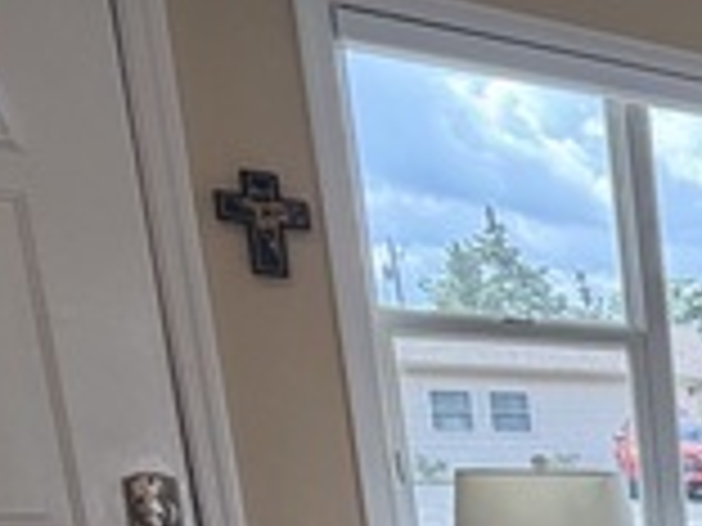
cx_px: 1366
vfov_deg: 21.9
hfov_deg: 19.7
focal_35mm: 60
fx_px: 1217
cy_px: 688
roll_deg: -1.1
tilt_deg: -10.5
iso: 125
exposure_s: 1/120
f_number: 2.2
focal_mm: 2.22
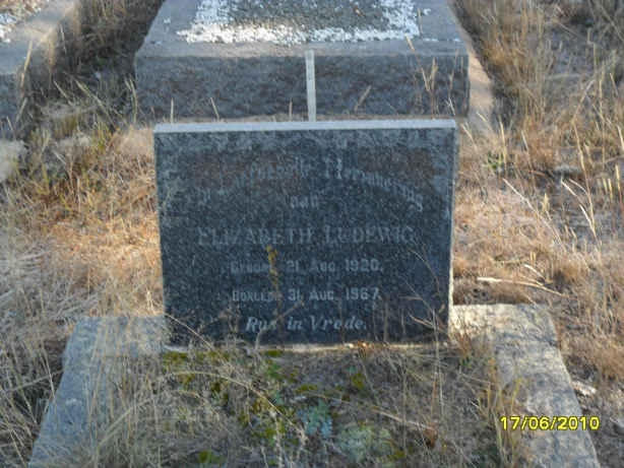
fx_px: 938
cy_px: 234
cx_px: 312
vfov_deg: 28.1
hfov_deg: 36.8
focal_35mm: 52
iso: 120
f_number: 5
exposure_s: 1/60
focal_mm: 9.3
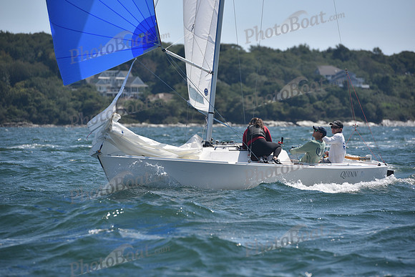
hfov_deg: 10.3
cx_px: 208
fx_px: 2306
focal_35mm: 200
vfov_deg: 6.9
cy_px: 138
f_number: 5.6
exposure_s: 1/1250
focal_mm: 200
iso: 250
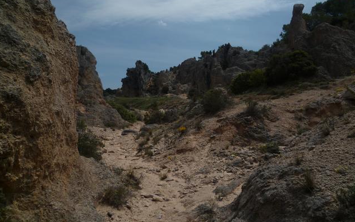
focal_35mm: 30
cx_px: 177
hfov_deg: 62.9
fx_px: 290
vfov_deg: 41.7
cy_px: 94
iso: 80
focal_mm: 5
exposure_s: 1/500
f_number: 9
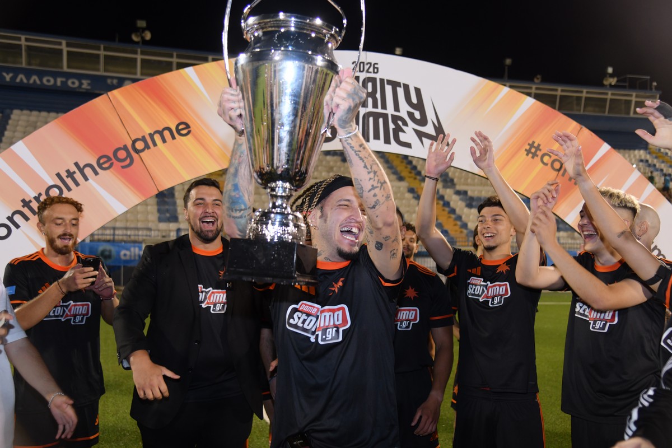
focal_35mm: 38
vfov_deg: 35.1
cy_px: 224
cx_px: 336
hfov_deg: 50.7
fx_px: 709
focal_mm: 38
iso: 1000
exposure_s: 1/250
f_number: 4
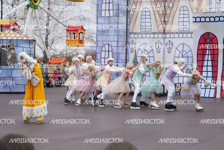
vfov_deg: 16.3
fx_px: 523
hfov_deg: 24.2
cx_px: 112
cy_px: 75
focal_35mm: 84
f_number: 8
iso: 800
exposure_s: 1/500
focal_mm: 84
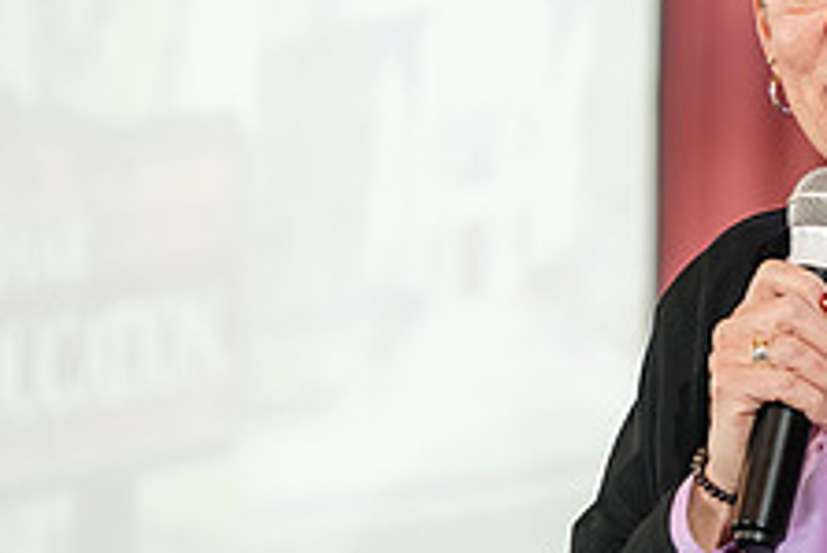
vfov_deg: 2.9
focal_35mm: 468
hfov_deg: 4.4
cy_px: 276
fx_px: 10758
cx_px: 872
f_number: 3.2
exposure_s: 1/200
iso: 1250
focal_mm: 180
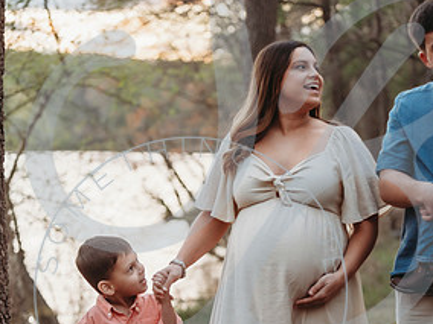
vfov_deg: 9.7
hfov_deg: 12.9
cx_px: 267
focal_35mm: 153
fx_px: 1914
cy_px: 165
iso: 1000
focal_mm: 78
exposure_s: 1/320
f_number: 2.8
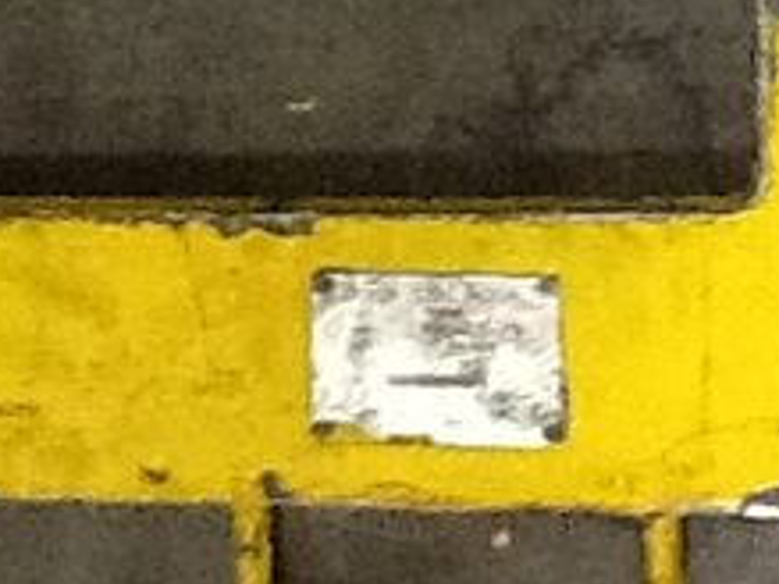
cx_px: 149
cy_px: -160
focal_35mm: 161
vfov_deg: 9.1
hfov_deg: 12.2
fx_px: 3621
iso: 400
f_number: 2.4
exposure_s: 1/30
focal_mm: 2.03
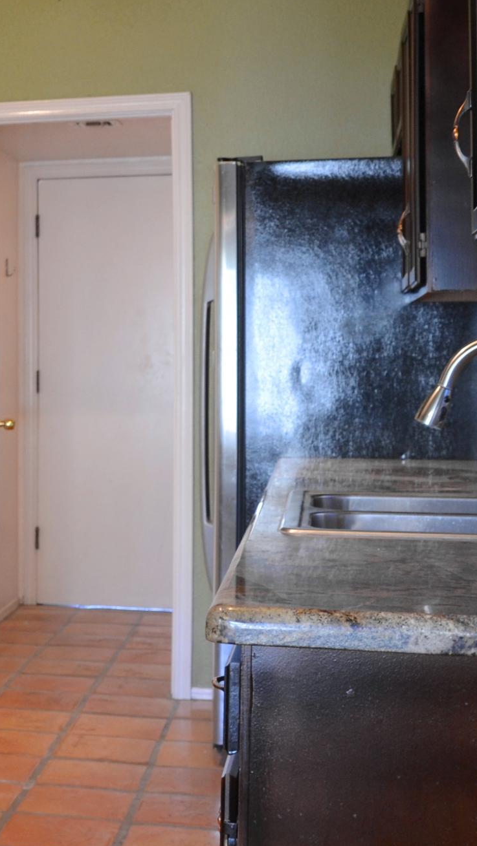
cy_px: 361
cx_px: -326
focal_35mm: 72
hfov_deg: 15.0
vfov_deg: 29.3
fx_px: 1618
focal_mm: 20
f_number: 3.5
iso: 400
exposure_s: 1/15
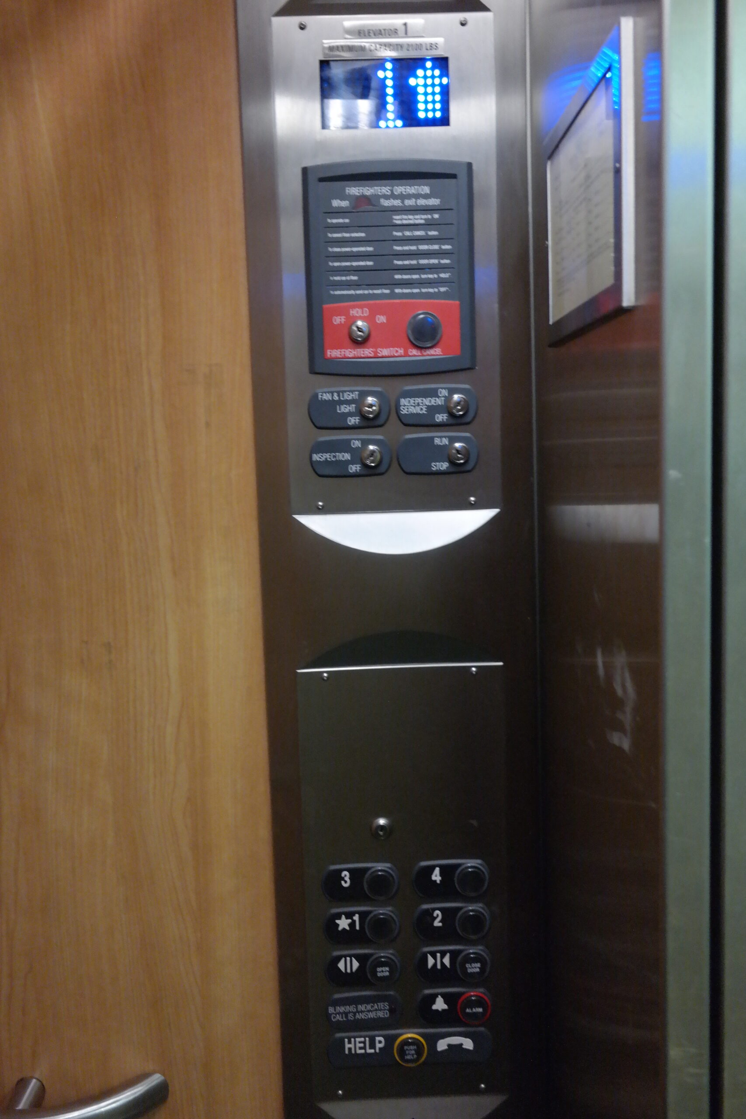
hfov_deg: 43.6
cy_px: 560
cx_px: 373
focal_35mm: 30
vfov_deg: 61.9
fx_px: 932
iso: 3200
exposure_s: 1/40
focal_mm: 20
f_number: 3.5
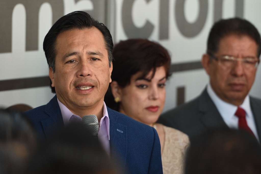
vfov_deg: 4.6
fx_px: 2175
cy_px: 87
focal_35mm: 300
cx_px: 130
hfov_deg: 6.9
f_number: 2.8
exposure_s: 1/200
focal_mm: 200
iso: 400
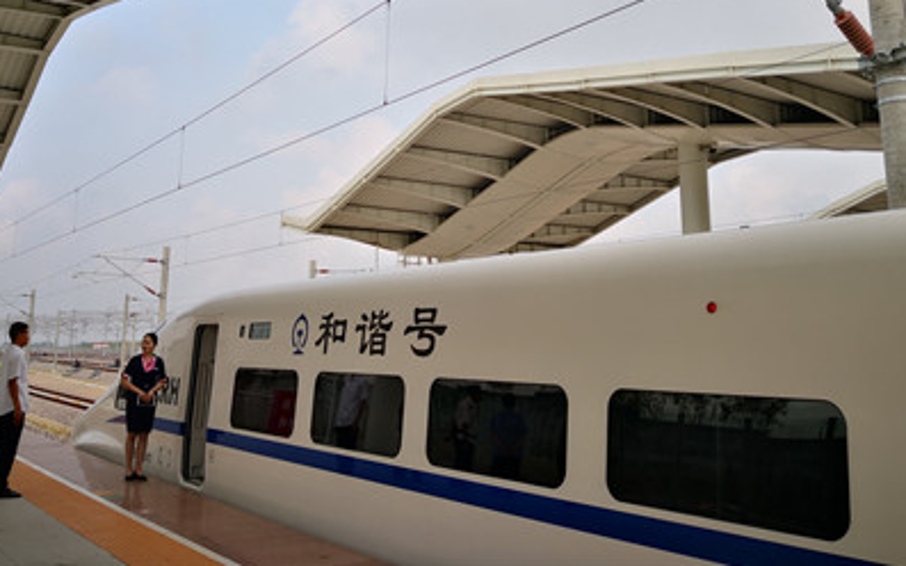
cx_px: 429
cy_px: 143
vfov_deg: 34.6
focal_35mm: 36
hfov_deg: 54.0
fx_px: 889
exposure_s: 1/1287
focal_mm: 3.95
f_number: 1.6
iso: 50
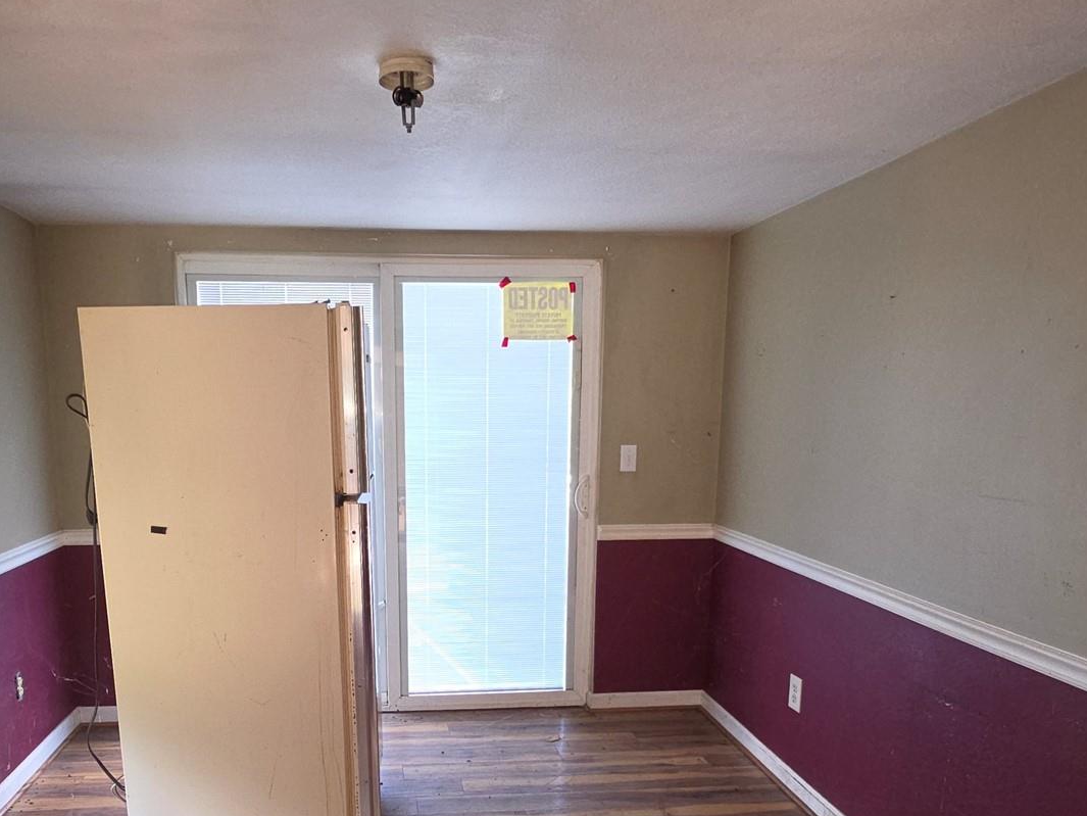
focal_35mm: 25
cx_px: 440
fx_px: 785
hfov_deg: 68.8
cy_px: 596
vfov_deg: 52.8
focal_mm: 2.2
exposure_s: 1/60
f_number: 1.9
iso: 100
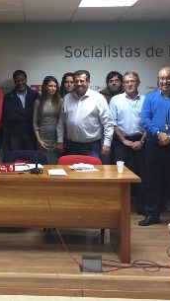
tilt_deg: -2.7
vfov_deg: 35.8
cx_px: -1
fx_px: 464
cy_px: 112
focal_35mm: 58
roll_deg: +0.1
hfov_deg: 20.1
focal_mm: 4.15
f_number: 2.2
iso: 160
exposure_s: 1/33
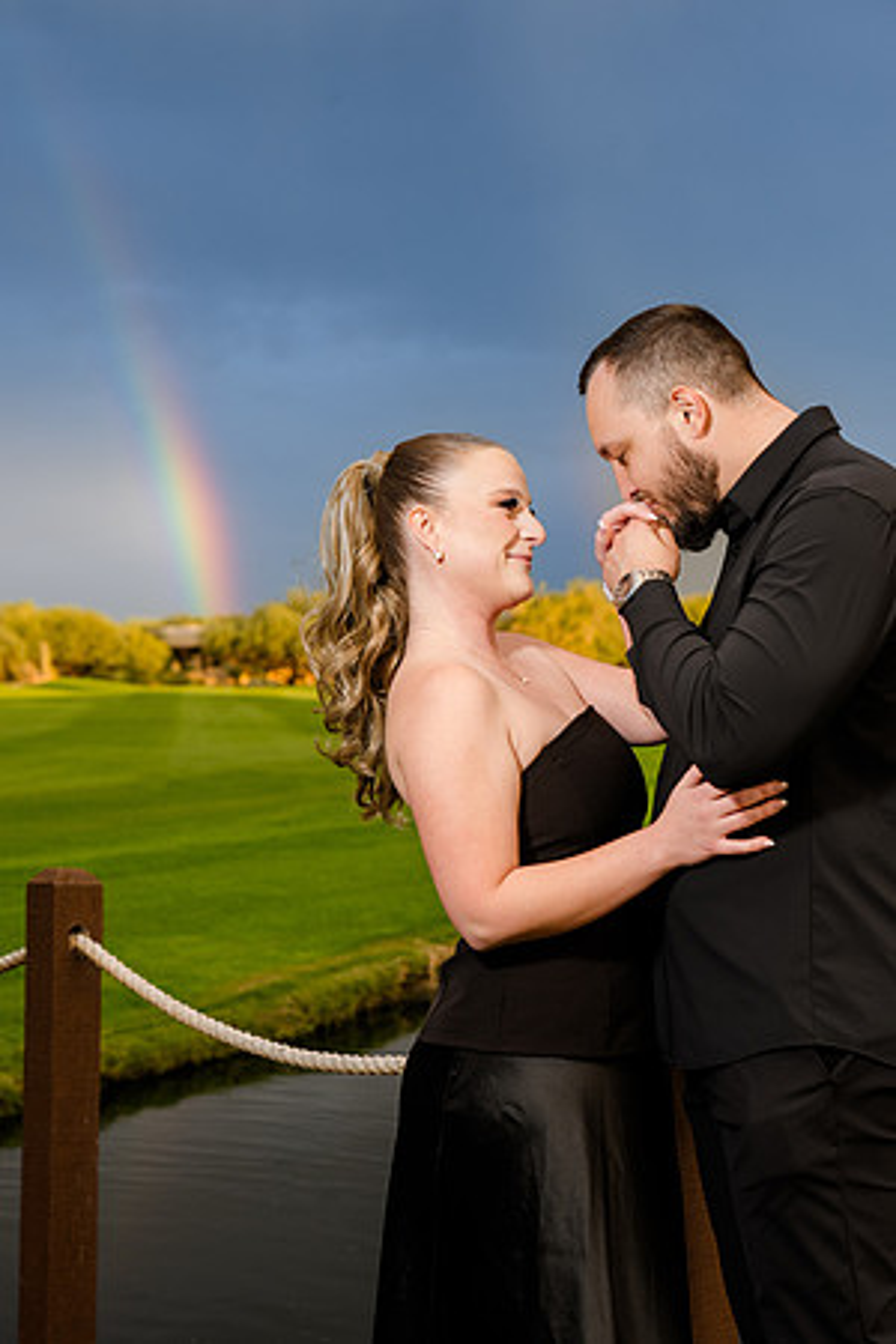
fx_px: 2277
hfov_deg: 22.3
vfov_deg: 32.9
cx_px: 448
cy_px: 672
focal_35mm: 61
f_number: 5.6
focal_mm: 61
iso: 250
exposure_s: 1/250
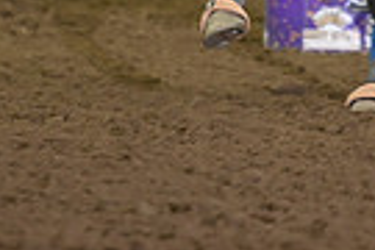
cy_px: -274
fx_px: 8937
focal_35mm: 858
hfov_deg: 2.4
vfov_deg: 1.6
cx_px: 333
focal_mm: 200
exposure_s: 1/400
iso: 2000
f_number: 2.8
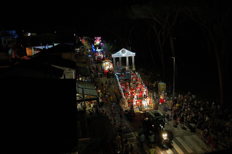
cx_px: 116
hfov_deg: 64.6
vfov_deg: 45.6
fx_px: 184
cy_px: 77
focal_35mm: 28
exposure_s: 1/6
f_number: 3.5
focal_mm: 19
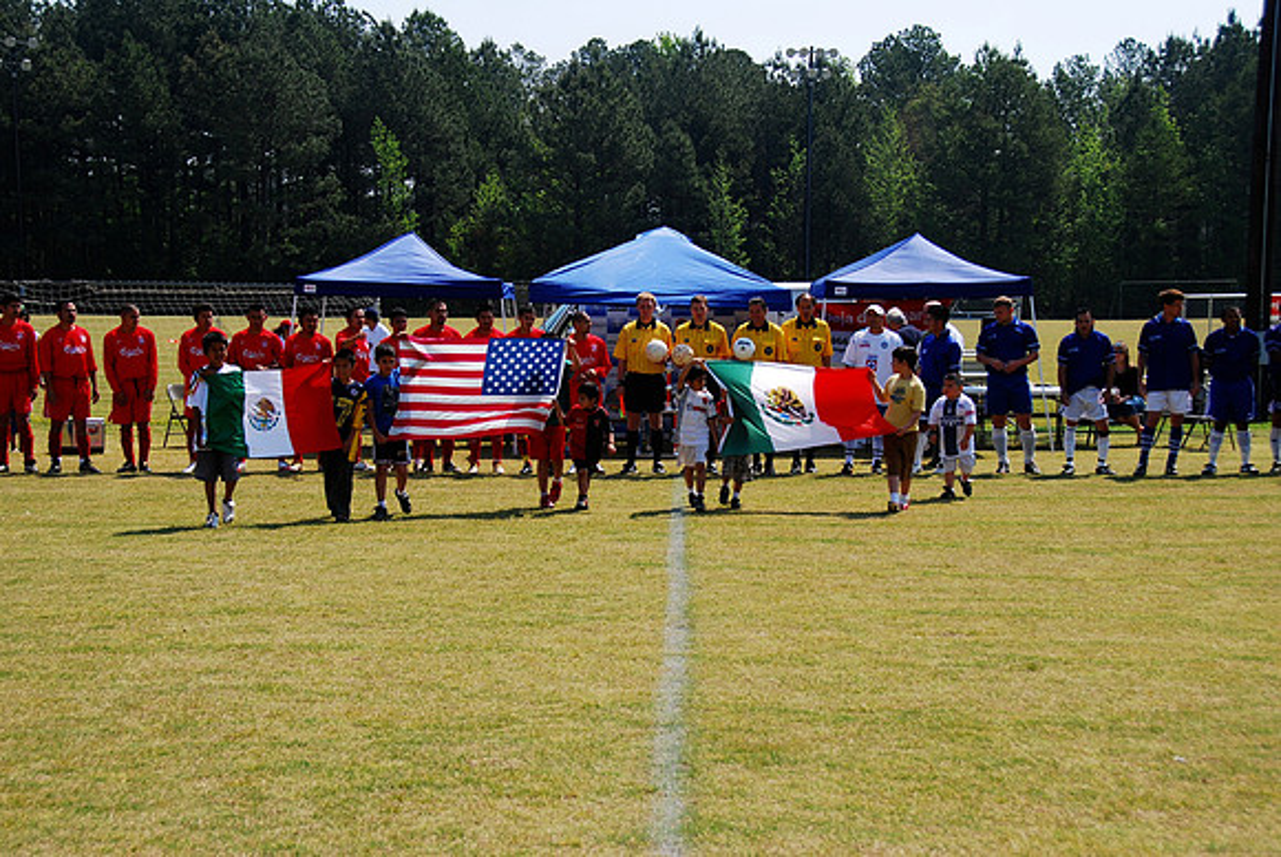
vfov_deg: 21.6
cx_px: 640
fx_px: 2244
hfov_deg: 31.9
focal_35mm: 63
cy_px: 428
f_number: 6.3
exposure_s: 1/400
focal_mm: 42
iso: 100
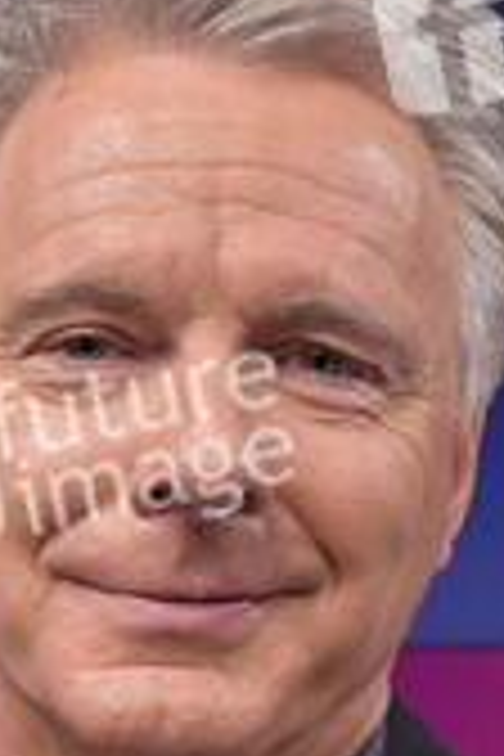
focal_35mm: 95
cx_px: 194
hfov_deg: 14.4
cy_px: 684
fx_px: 1995
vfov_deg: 21.0
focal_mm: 40
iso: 2500
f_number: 6.3
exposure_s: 1/200
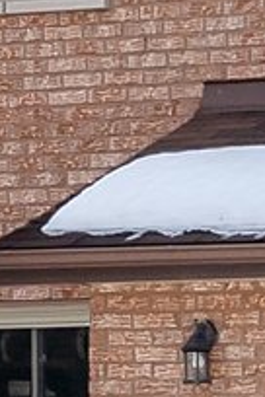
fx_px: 4427
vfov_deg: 5.1
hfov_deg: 3.4
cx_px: 701
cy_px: 184
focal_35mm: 401
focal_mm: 27
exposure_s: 1/125
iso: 100
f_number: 9
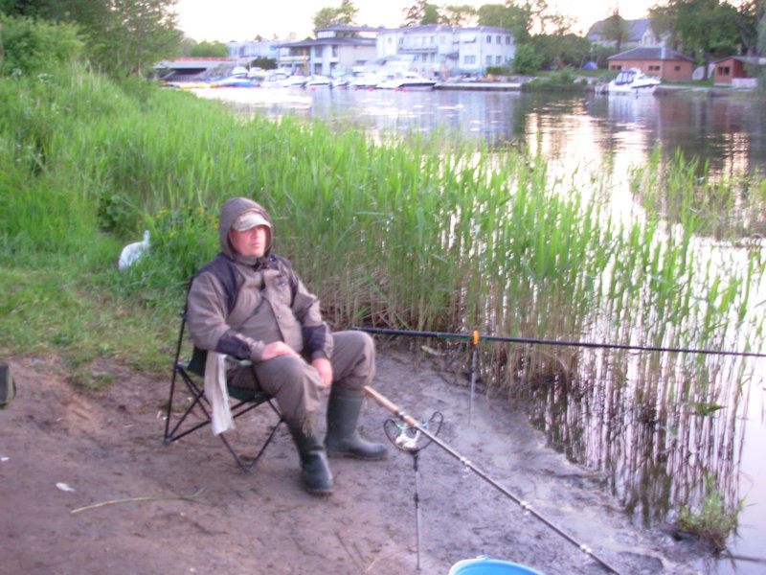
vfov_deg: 37.7
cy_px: 288
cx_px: 383
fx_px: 841
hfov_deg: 49.0
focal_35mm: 38
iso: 119
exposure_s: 1/3.5
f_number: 2.9
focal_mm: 6.3
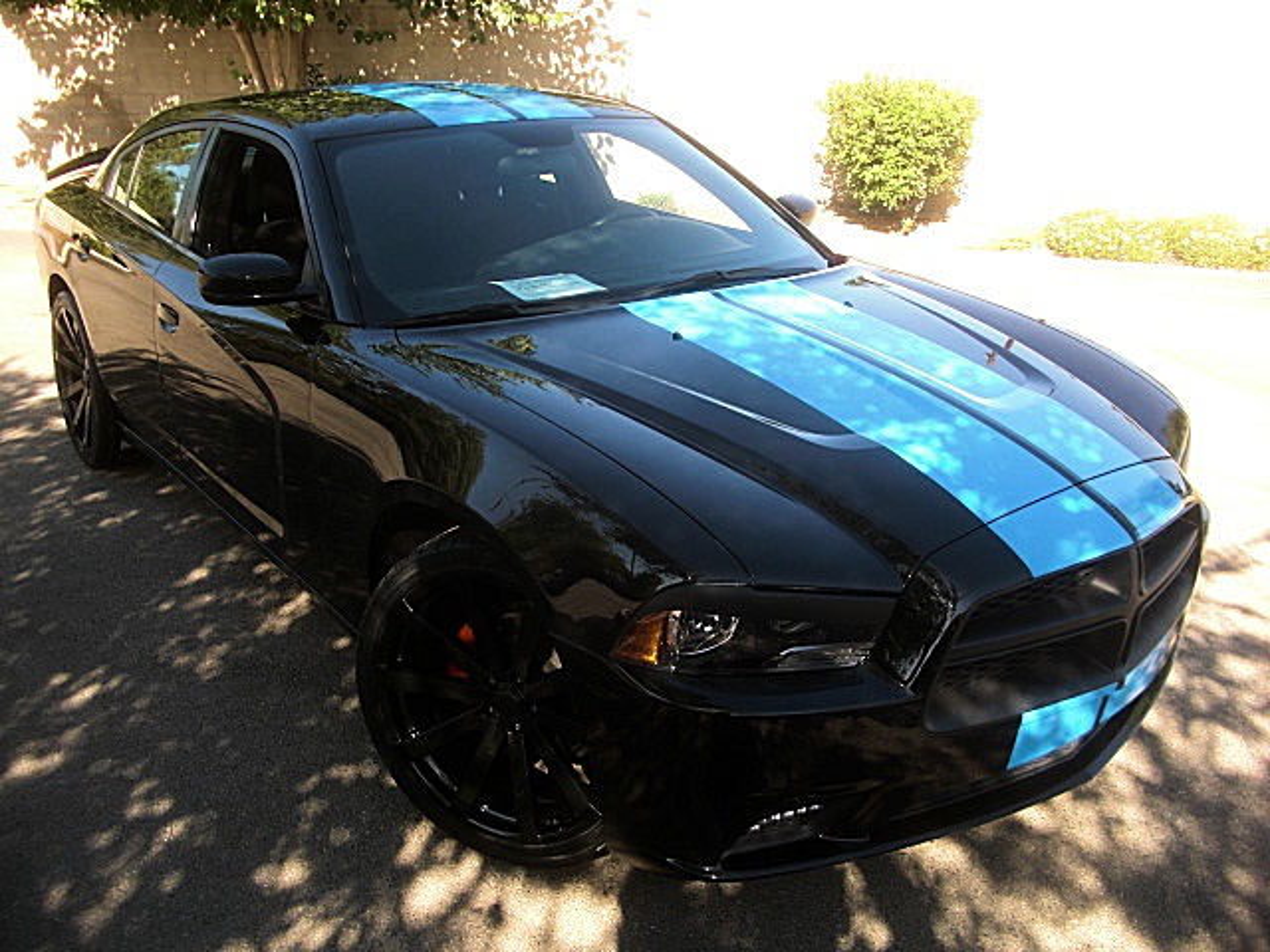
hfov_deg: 51.4
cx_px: 635
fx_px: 1321
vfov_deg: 39.7
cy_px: 476
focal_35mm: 36
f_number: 2.8
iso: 50
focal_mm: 6.3
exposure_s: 1/160
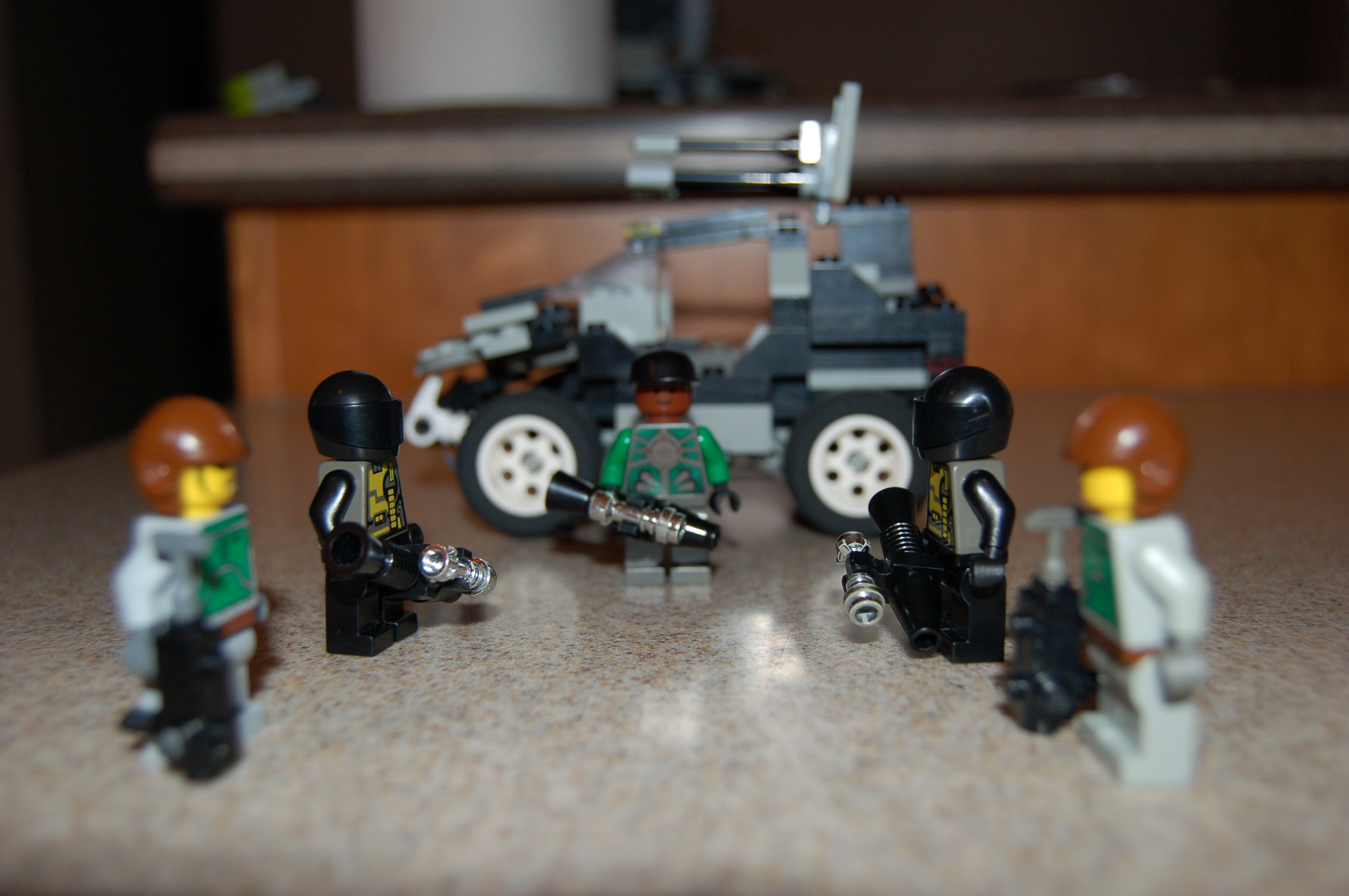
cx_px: 674
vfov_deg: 34.1
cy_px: 448
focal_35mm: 39
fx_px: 1460
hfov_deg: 49.6
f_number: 4
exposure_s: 1/60
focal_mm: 26
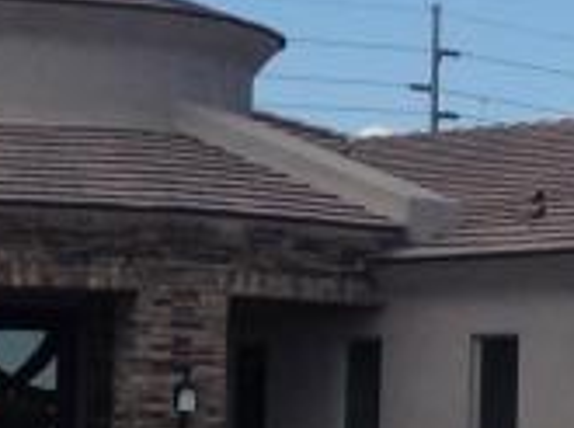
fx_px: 3408
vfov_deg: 7.2
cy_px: 418
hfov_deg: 9.6
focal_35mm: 206
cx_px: 511
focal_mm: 3.3
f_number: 2.4
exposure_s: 1/816
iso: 25
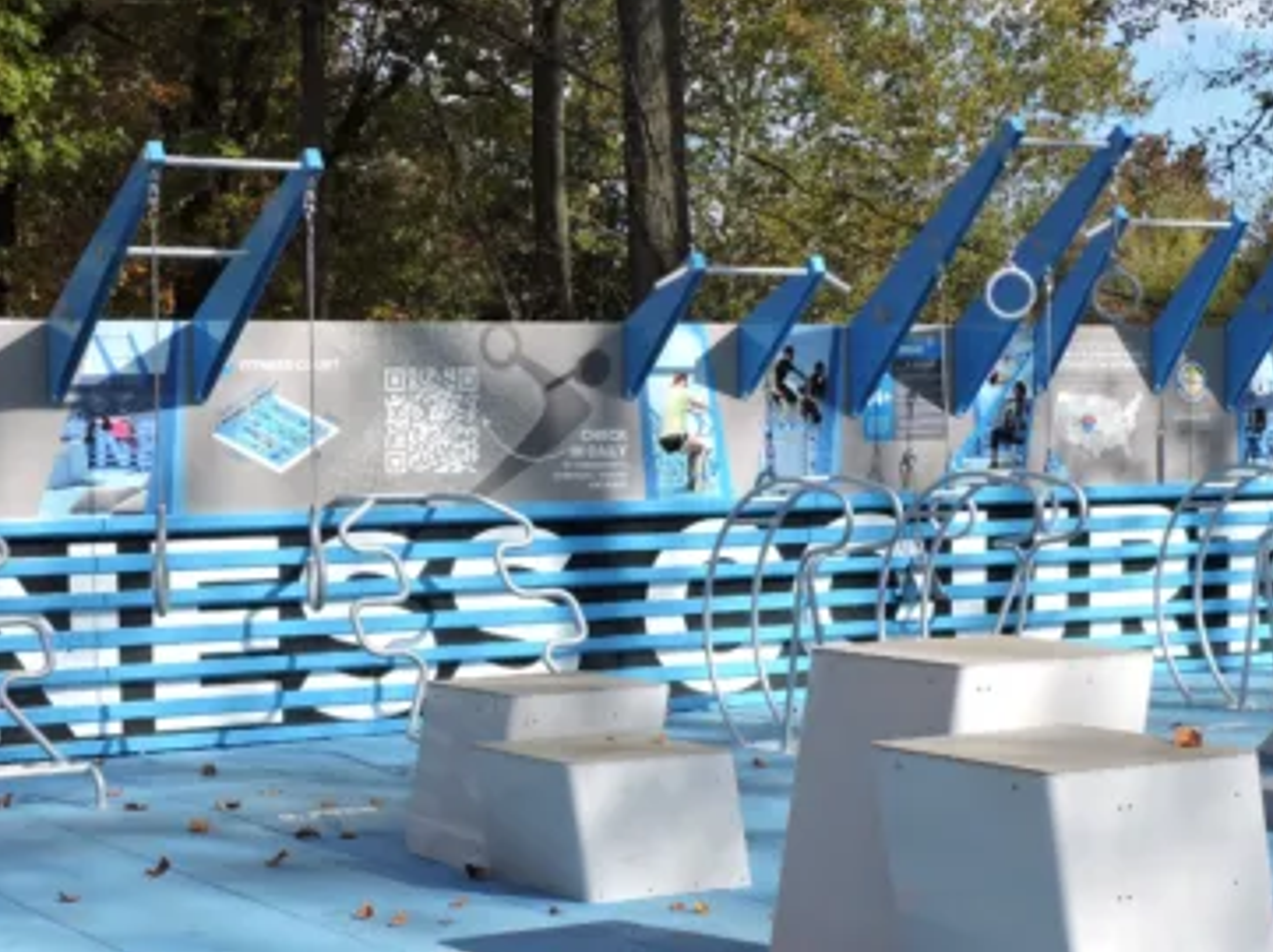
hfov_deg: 26.3
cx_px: 467
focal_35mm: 74
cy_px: 592
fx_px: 2719
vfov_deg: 19.8
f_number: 3.3
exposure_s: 1/800
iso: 100
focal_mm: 7.1
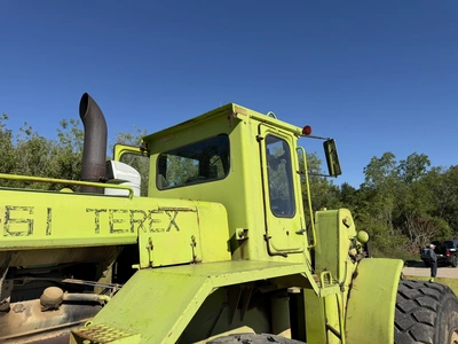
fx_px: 318
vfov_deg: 56.8
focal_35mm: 24
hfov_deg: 71.6
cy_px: 172
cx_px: 229
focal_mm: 6.76
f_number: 1.78
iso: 80
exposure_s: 1/6173
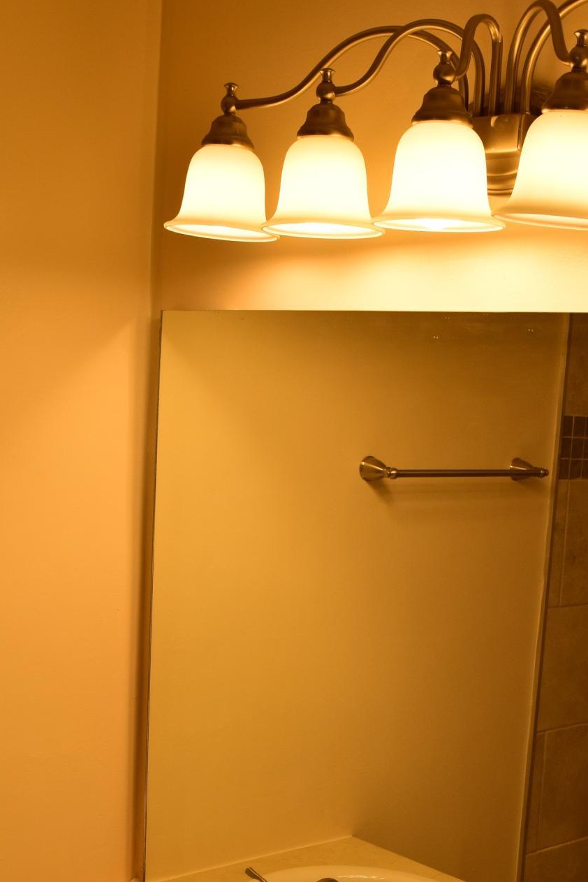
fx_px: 1396
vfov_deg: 34.3
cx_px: 382
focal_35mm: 57
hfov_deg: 23.7
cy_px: 657
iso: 400
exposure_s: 1/125
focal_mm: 24
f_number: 9
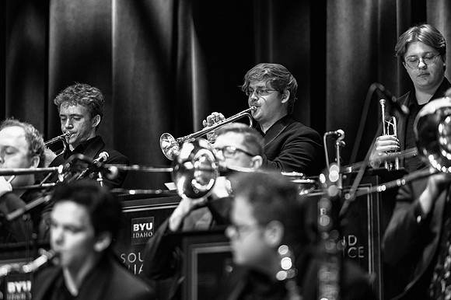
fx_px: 2551
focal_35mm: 204
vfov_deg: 6.7
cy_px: 150
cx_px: 226
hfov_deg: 10.1
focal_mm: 200
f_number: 2.8
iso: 8000
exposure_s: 1/320
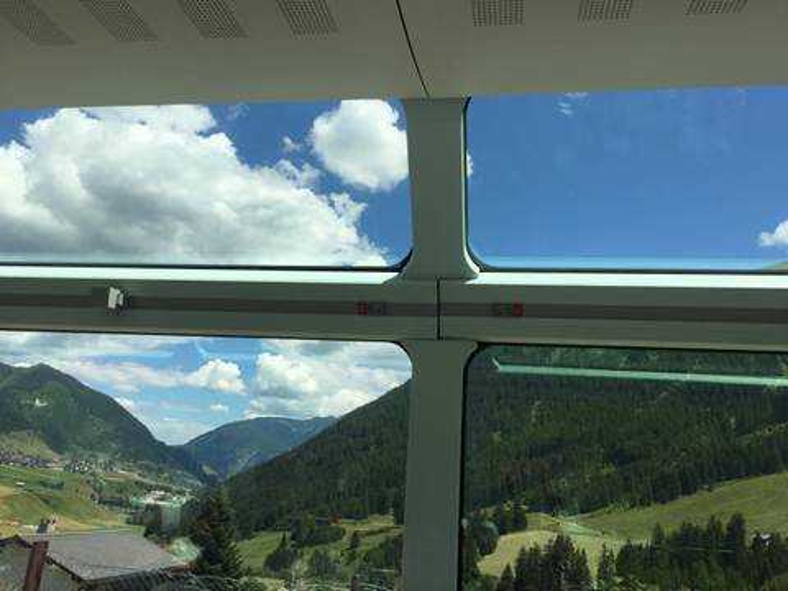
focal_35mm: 29
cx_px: 394
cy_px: 296
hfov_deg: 61.7
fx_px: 660
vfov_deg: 48.2
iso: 32
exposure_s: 1/2198
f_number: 2.2
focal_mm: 4.15
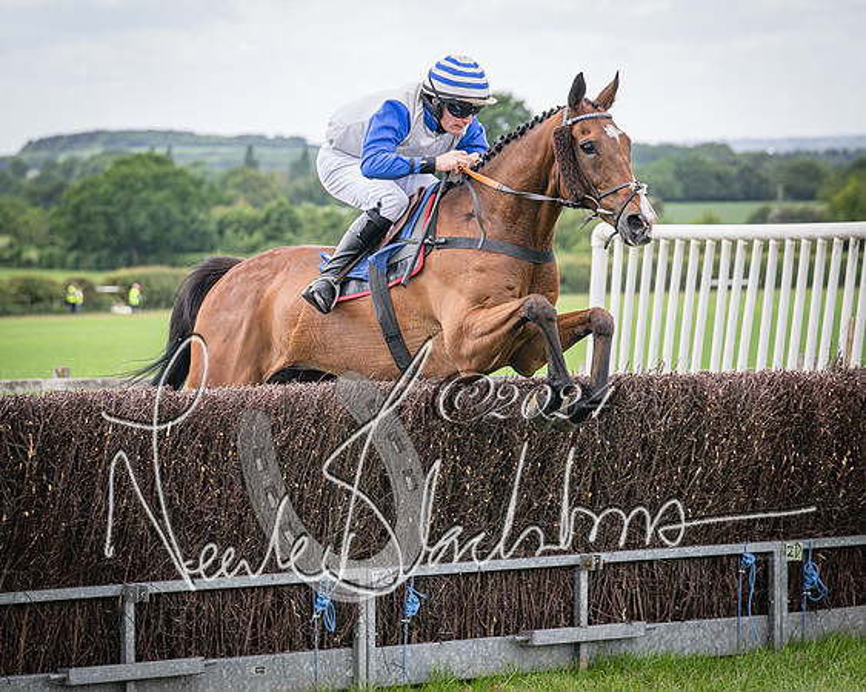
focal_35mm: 154
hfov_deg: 12.5
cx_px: 298
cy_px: 306
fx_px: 3947
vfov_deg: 10.0
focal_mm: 105
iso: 400
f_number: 4
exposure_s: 1/1600
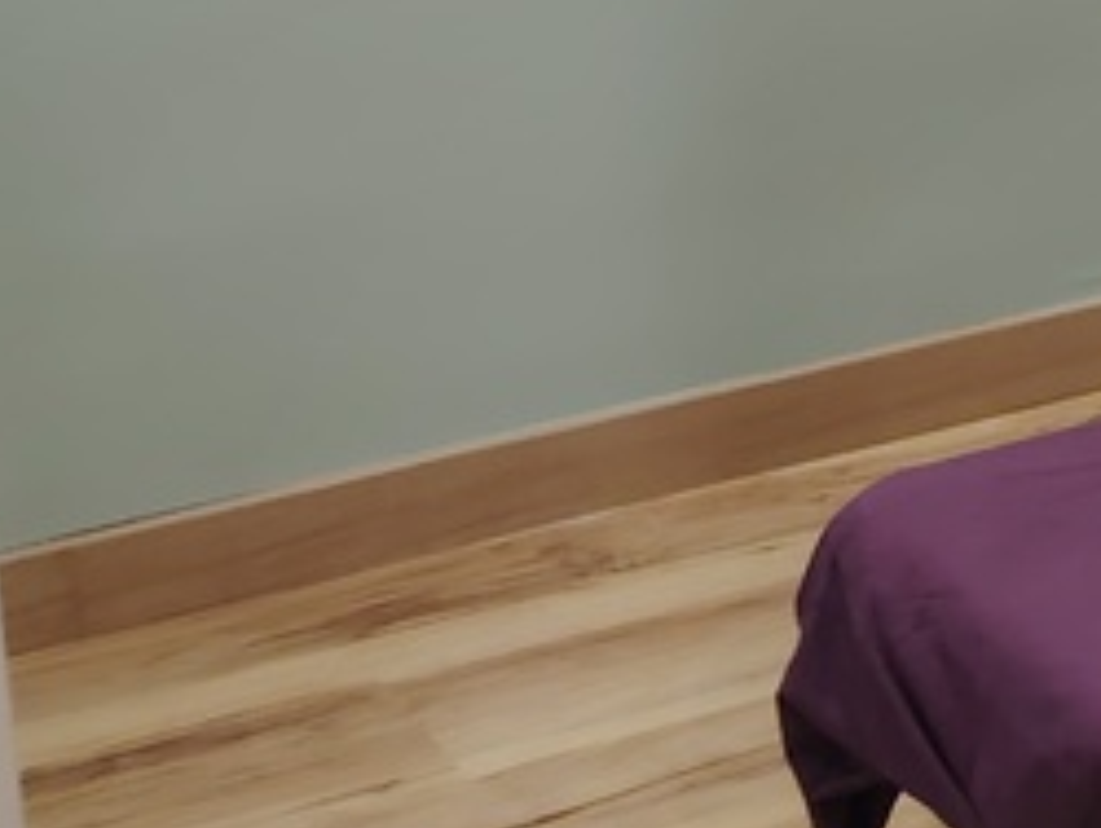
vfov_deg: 10.7
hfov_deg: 14.1
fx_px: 4393
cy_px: 88
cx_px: 1035
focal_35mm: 138
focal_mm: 5.25
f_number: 1.75
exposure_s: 1/33.3
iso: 1197
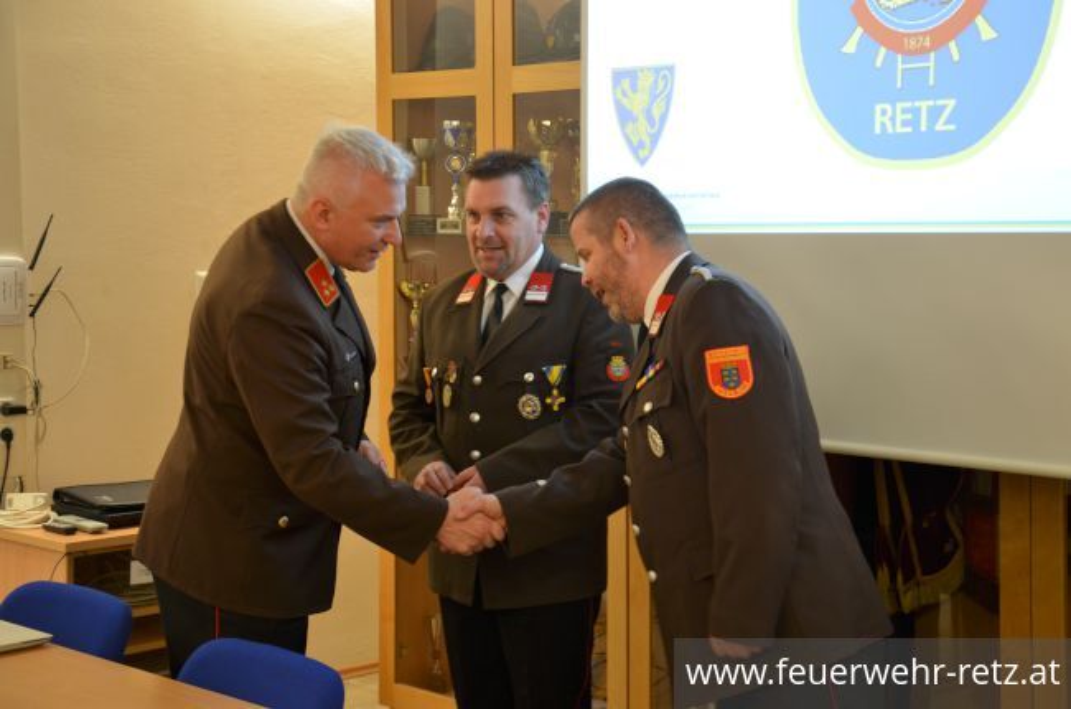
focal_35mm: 68
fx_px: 2003
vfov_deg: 20.1
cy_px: 354
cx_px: 536
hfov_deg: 29.9
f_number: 4.8
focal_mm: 45
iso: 800
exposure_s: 1/30
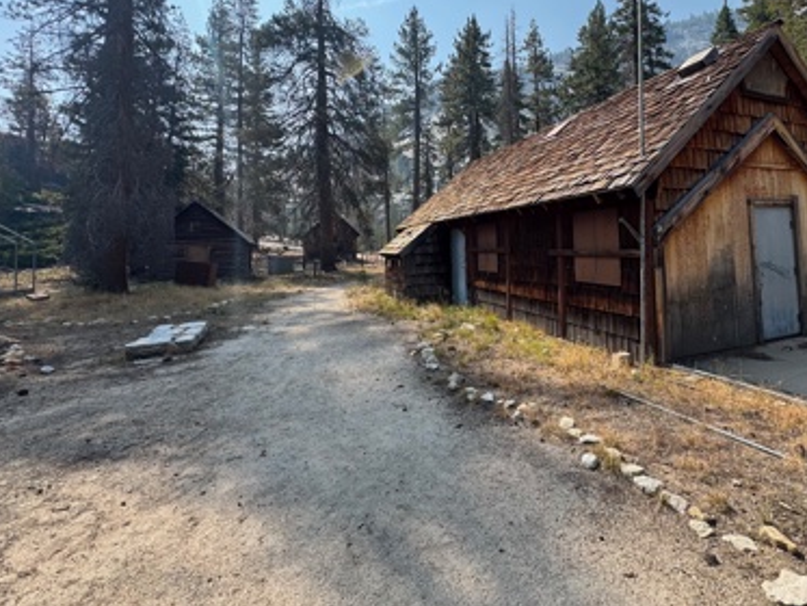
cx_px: 467
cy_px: 225
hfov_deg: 87.0
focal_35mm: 18
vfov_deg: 70.4
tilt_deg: +3.6
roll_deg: +2.4
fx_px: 420
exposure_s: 1/734
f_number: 2.2
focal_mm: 2.22
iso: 50
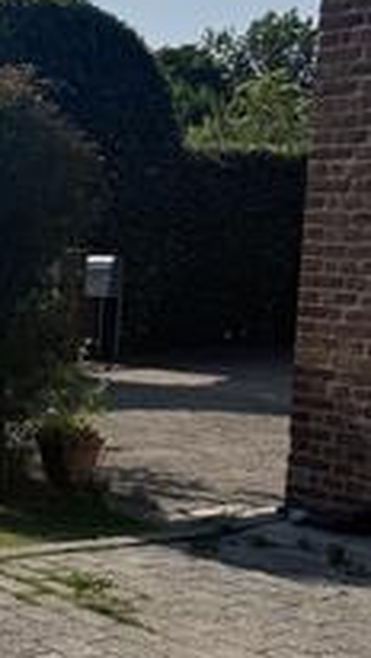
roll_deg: +2.1
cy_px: 454
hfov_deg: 14.2
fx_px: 1328
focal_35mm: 76
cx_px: -288
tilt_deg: -10.4
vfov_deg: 27.6
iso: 80
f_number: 1.78
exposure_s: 1/9009
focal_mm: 6.76
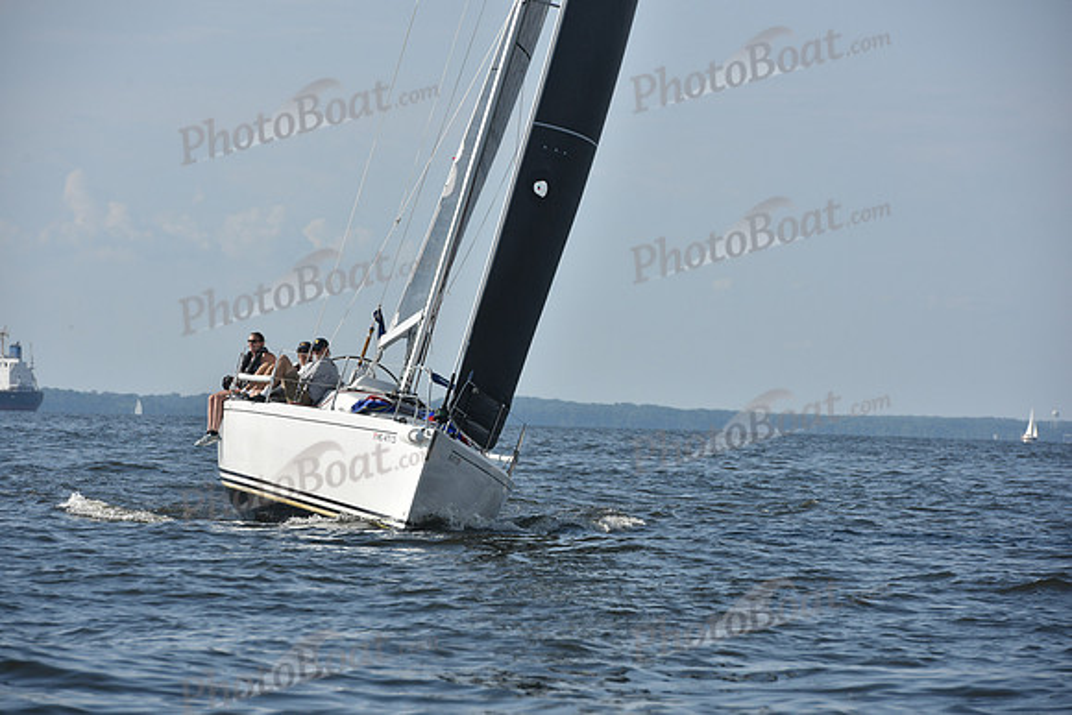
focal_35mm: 200
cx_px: 536
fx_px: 5957
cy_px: 358
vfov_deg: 6.9
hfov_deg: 10.3
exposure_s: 1/1250
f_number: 9
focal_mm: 200
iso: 250
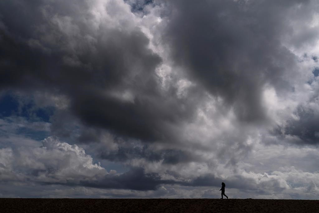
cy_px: 106
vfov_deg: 36.0
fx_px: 328
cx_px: 160
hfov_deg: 51.9
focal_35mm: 37
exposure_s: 1/6400
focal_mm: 37
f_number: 7.1
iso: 160
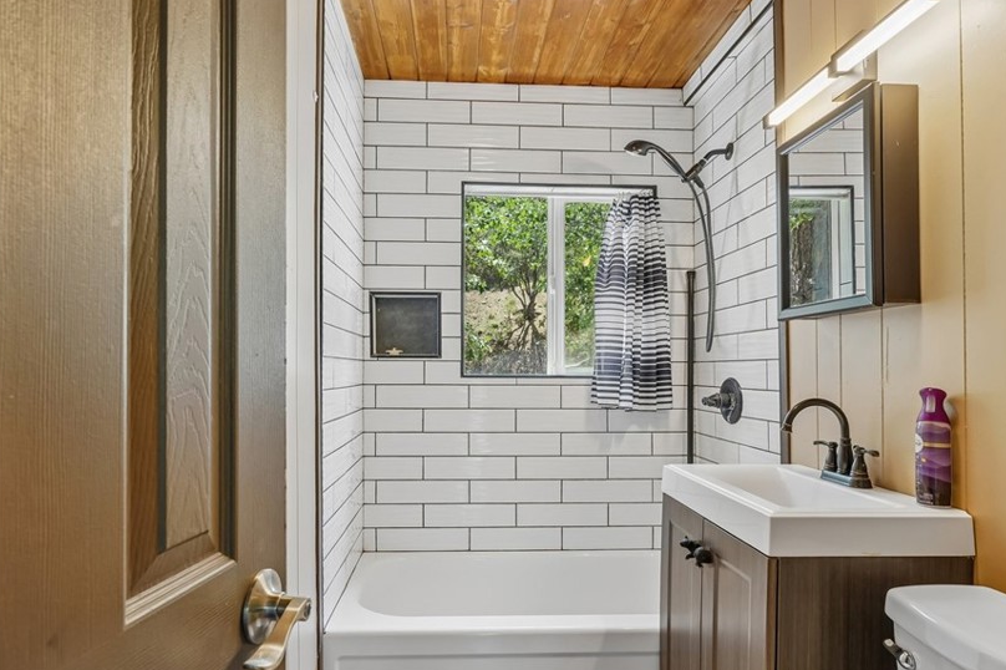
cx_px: 543
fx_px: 531
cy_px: 355
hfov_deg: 86.8
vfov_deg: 64.5
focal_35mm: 19
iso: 400
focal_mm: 15
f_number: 8
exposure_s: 1/15
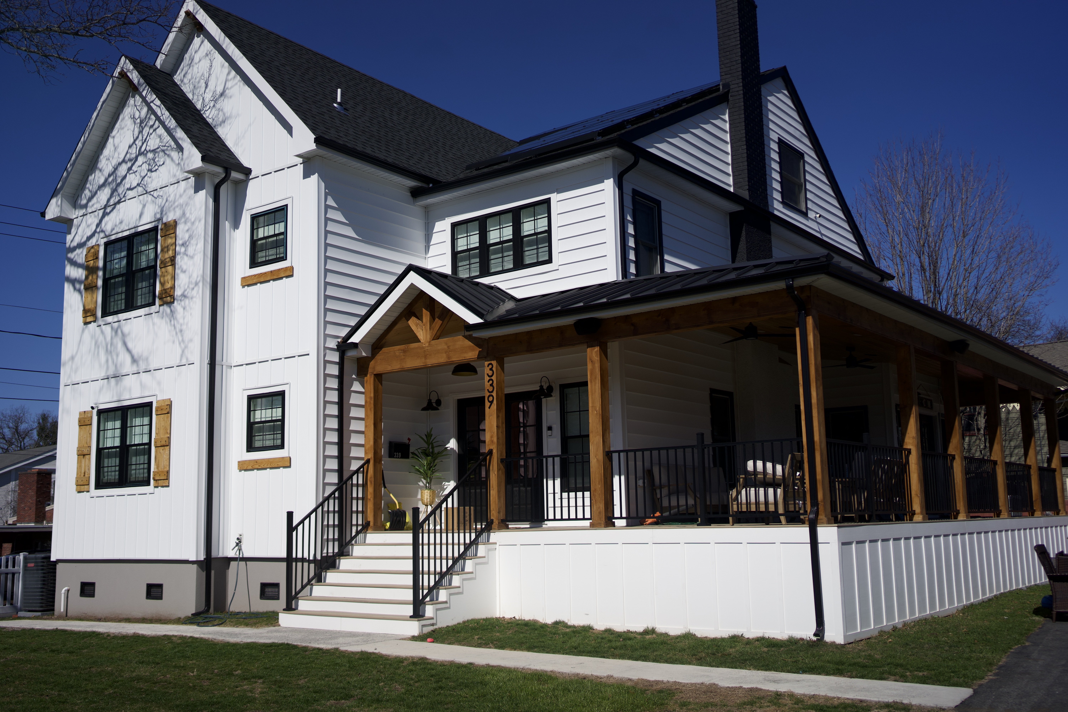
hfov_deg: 54.4
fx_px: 1038
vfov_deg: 37.9
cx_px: 534
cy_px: 356
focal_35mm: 35
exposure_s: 1/8000
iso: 125
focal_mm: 35
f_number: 2.2
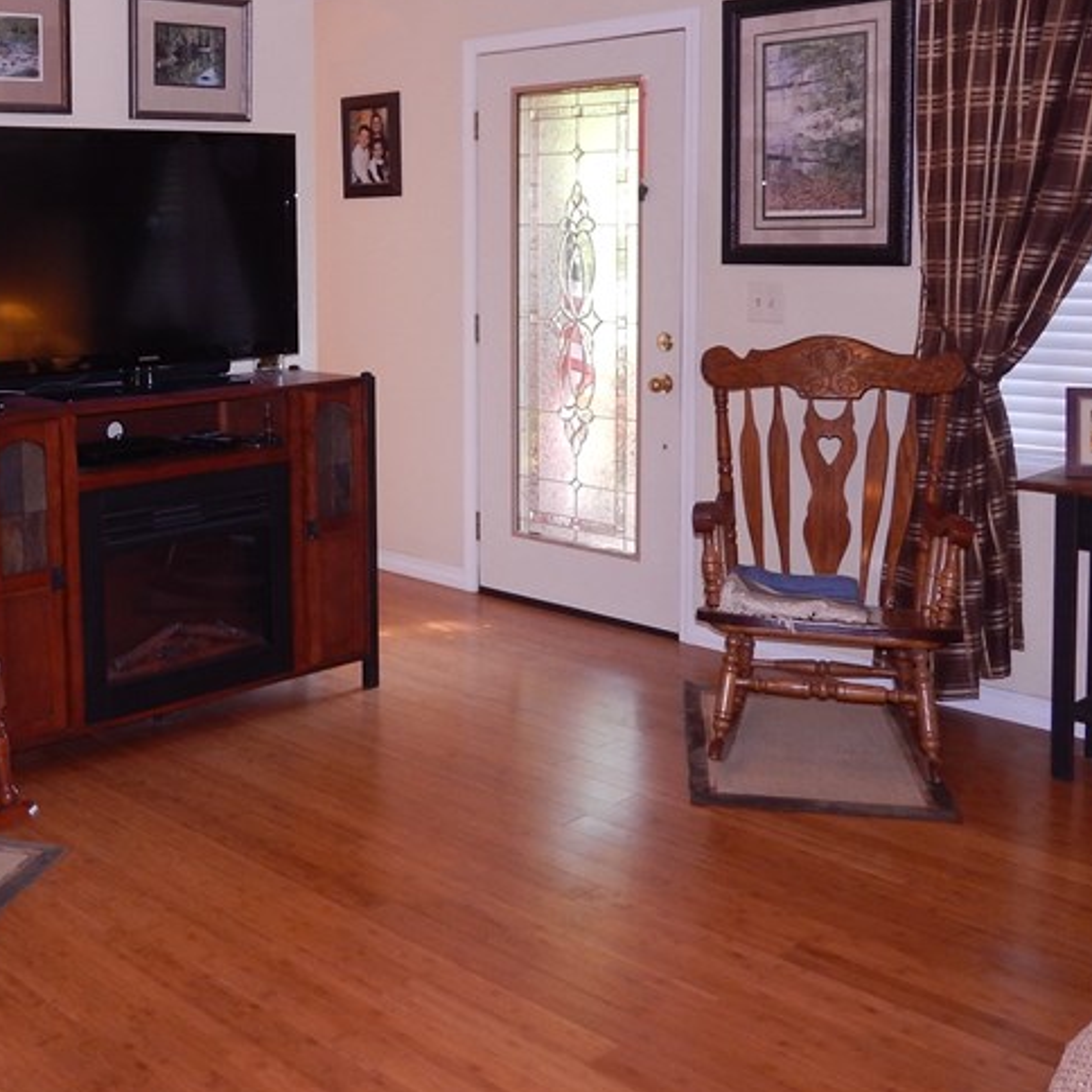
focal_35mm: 43
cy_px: 366
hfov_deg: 38.1
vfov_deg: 38.7
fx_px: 1535
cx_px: 259
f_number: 3
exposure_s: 1/30
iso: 200
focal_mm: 4
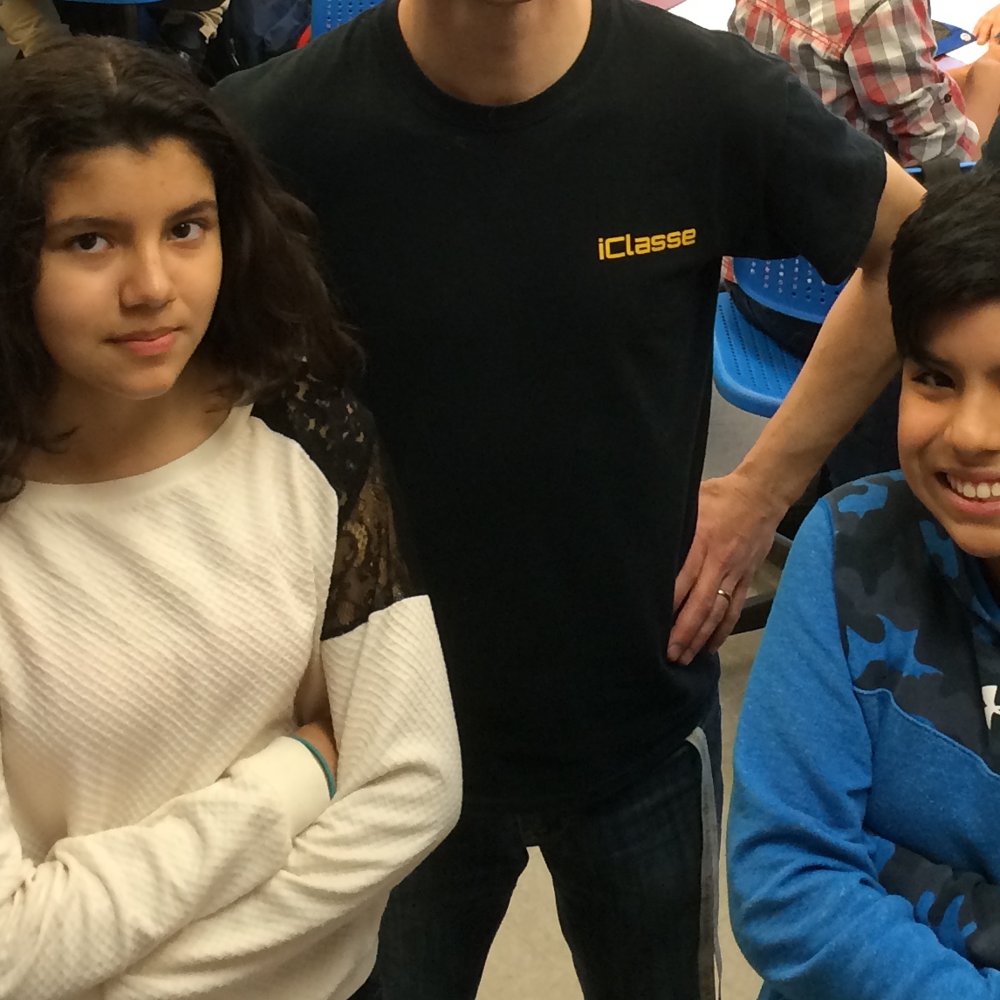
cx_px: 627
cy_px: 59
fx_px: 2386
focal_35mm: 73
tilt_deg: -22.7
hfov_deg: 23.6
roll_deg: +0.8
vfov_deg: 22.9
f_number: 2.2
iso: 100
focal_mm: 4.15
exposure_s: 1/30
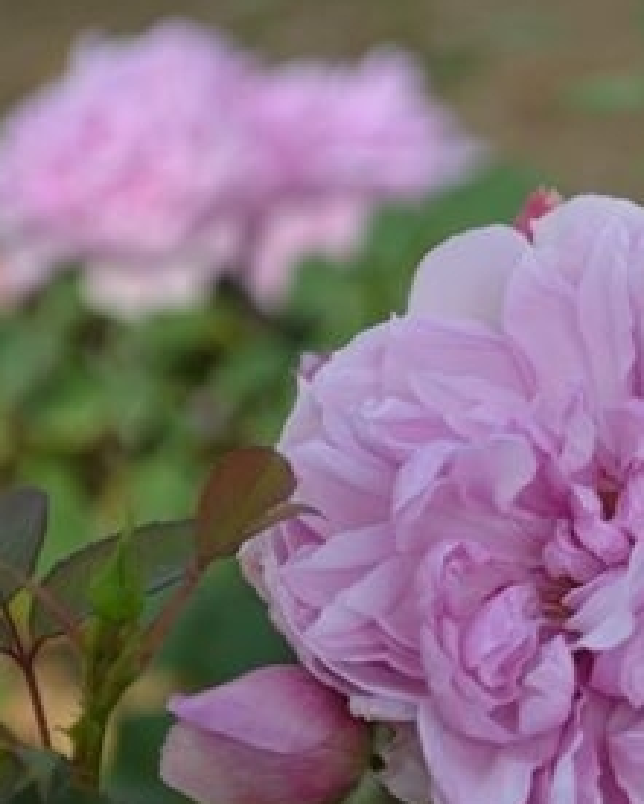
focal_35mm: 168
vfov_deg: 11.5
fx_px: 4001
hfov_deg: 9.1
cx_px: 758
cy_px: 565
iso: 100
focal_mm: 55
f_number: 5.6
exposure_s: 1/125
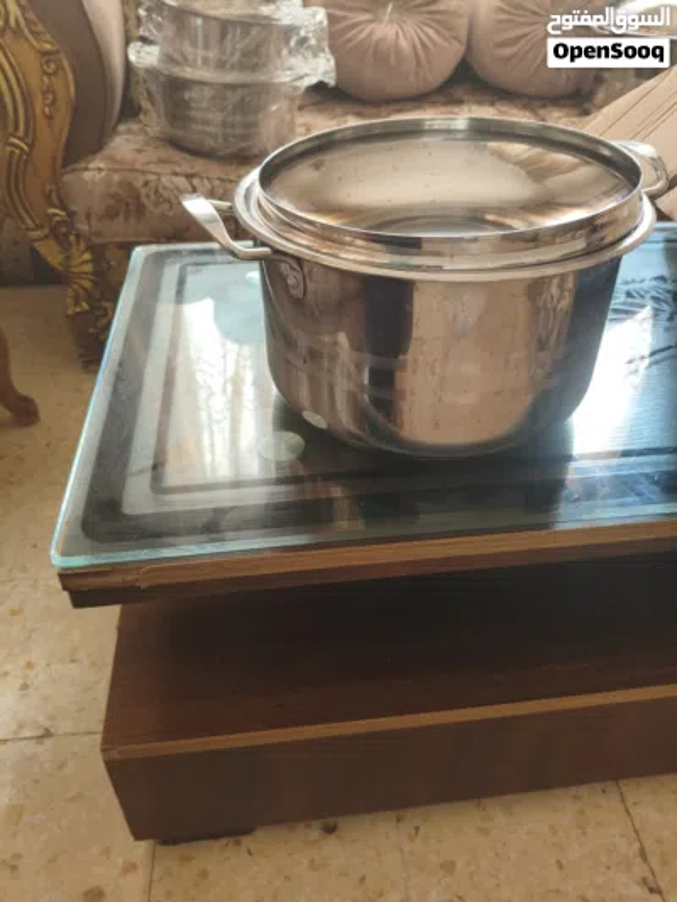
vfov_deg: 67.3
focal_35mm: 26
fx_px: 678
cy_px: 451
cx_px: 338
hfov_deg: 53.1
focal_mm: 4.94
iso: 160
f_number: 1.5
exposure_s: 1/50
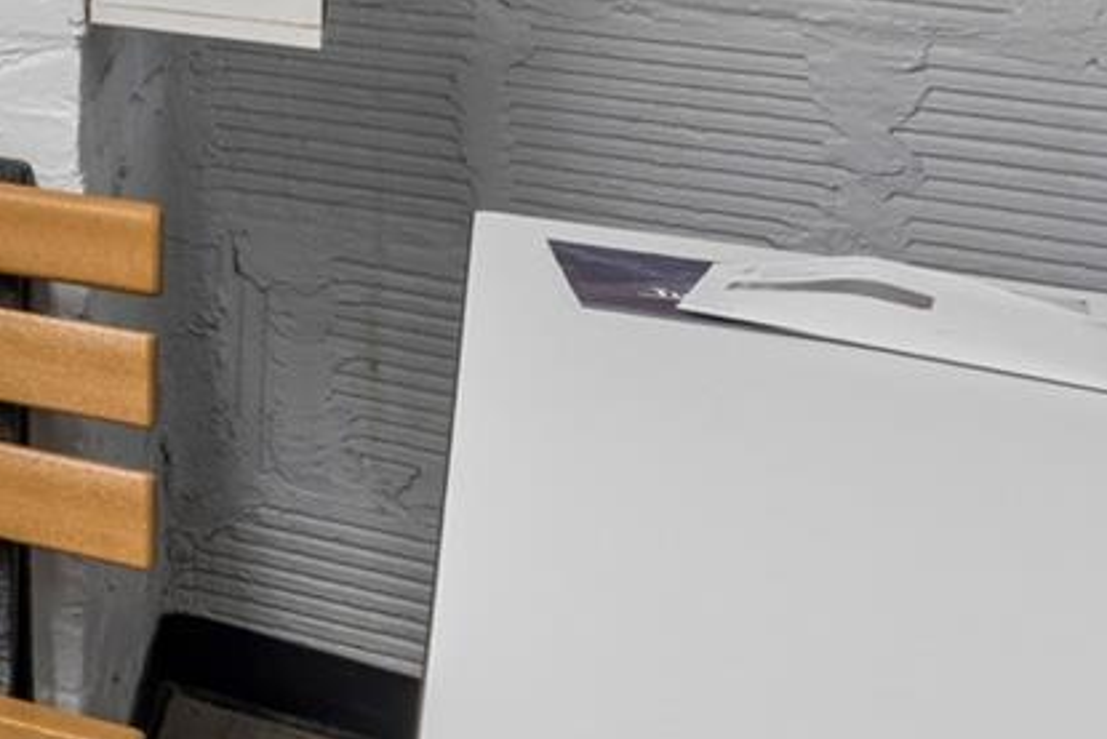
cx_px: -1539
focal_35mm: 77
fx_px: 2367
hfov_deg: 15.2
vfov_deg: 16.0
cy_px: -426
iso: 400
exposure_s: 1/6
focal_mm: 15.6
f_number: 13
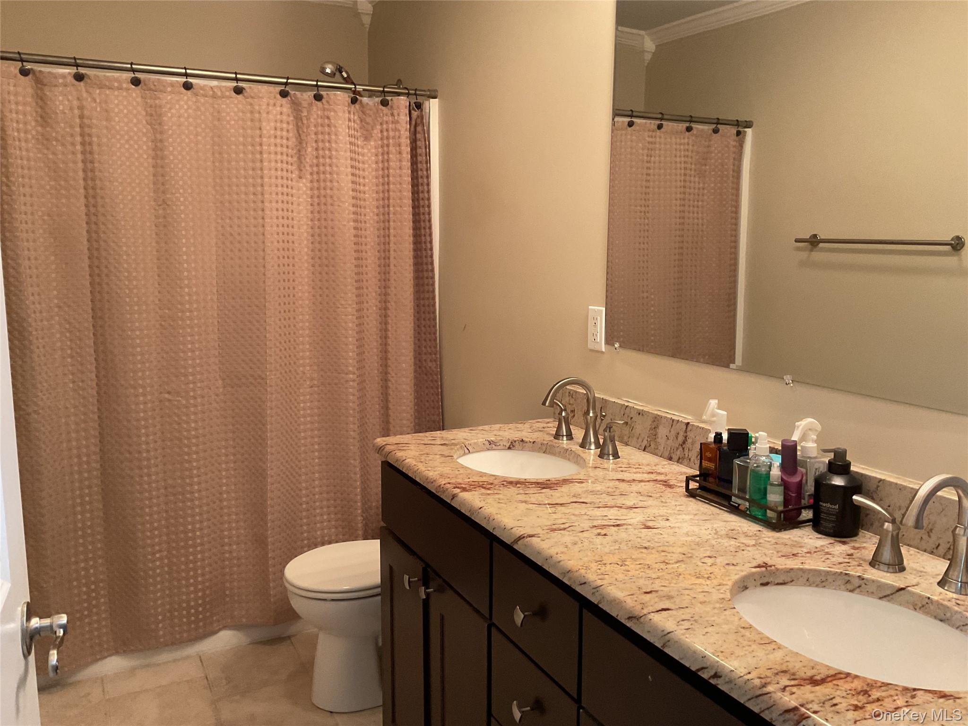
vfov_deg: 48.2
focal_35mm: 29
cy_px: 363
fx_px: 811
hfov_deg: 61.7
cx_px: 484
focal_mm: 3
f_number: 1.8
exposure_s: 1/60
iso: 160
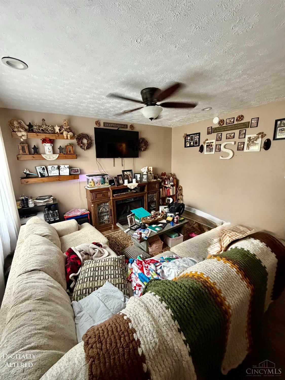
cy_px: 190
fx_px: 154
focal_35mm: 14
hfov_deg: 85.7
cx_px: 142
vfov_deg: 102.0
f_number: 2.2
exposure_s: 1/60
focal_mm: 2.22
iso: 500
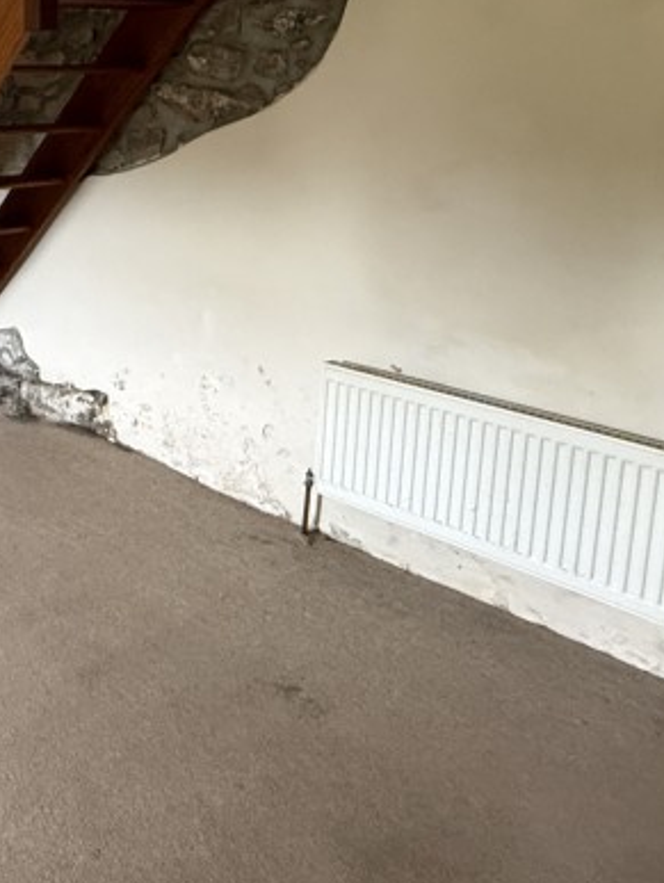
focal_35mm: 37
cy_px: 242
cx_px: -73
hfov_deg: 33.5
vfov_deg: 48.5
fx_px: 945
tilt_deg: -8.7
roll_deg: -0.4
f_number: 2.2
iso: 640
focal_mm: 2.22
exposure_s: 1/60
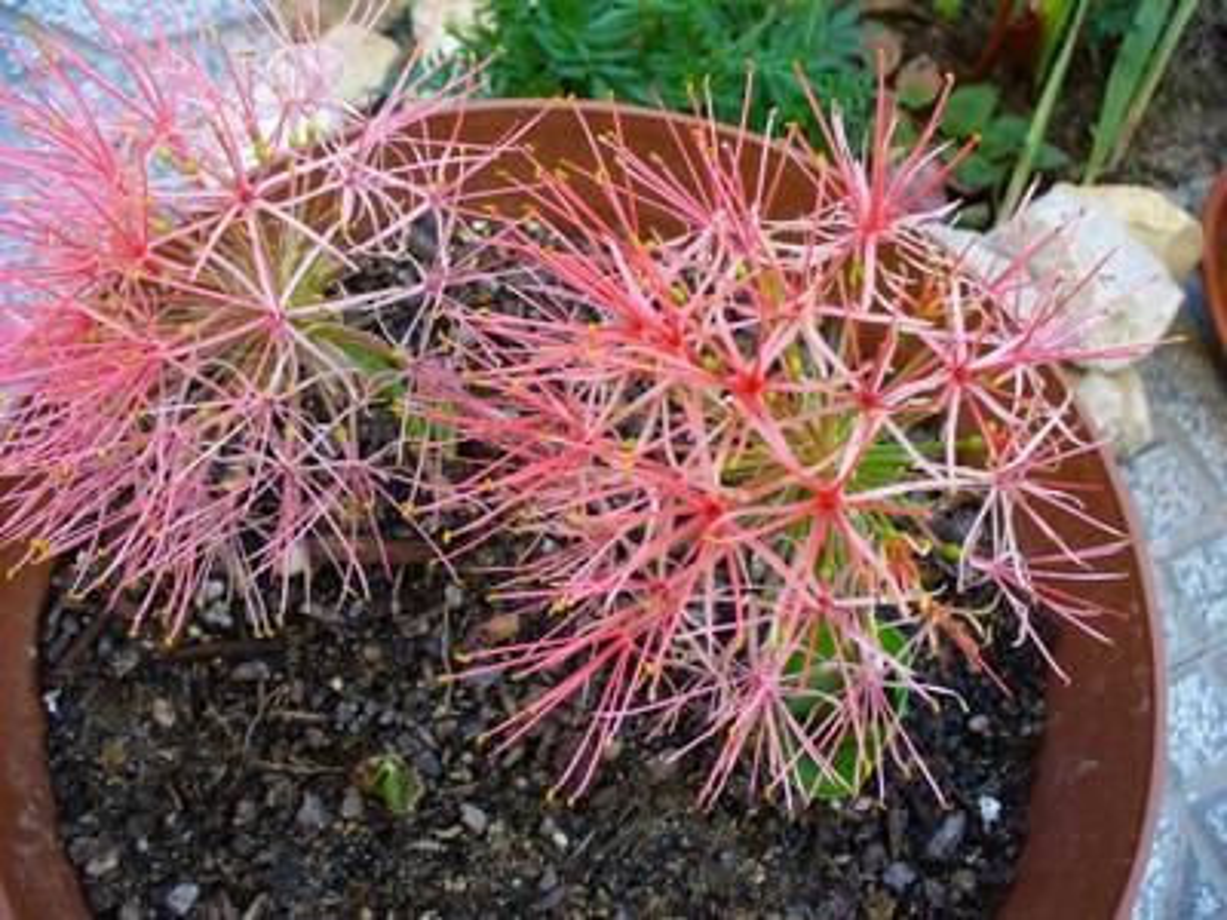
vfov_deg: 38.7
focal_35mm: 37
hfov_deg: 50.1
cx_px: 614
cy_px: 460
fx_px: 1312
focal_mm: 6.1
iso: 100
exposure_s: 1/60
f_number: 2.8
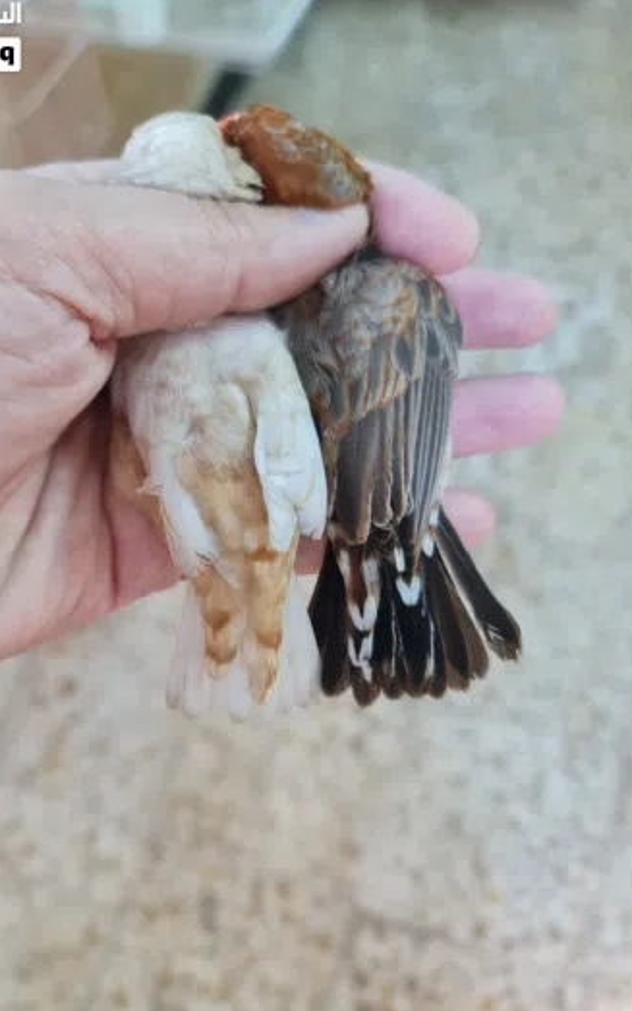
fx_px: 744
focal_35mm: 27
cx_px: 259
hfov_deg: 45.8
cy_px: 509
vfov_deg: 68.4
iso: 320
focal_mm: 7
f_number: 1.8
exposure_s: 1/100
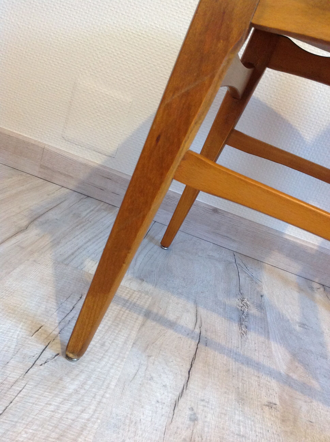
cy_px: 221
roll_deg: -18.7
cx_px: 165
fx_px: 446
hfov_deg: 40.6
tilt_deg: -19.0
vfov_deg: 52.7
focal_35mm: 35
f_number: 2.4
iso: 250
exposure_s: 1/15
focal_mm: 4.28
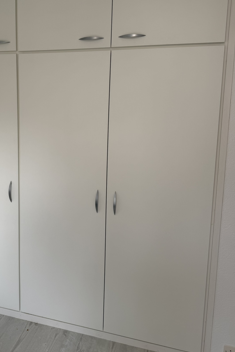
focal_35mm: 32
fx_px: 313
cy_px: 146
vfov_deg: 58.4
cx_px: 67
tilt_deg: -8.2
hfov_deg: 40.3
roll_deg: -0.6
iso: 50
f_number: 1.78
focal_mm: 6.76
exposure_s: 1/121
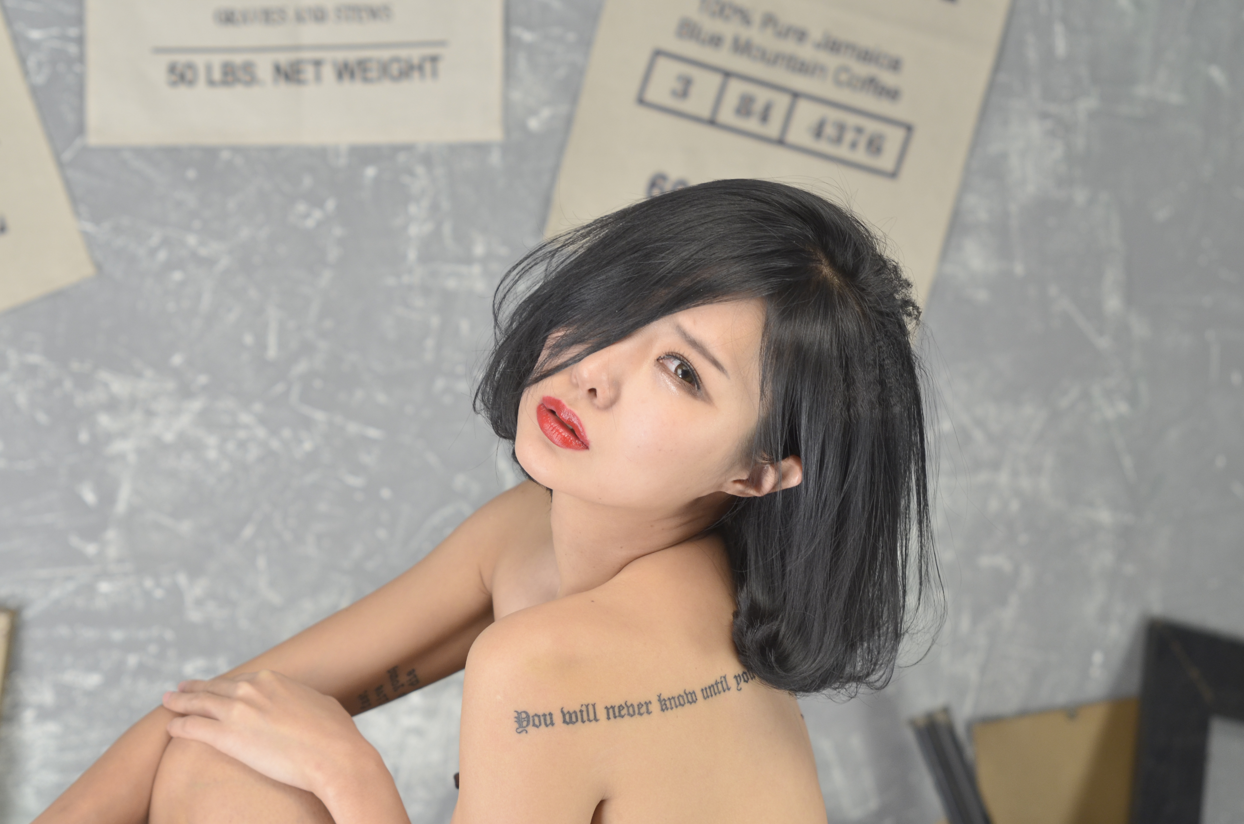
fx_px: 3621
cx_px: 622
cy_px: 412
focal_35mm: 105
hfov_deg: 19.5
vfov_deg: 13.0
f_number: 4
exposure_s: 1/160
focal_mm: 70
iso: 400
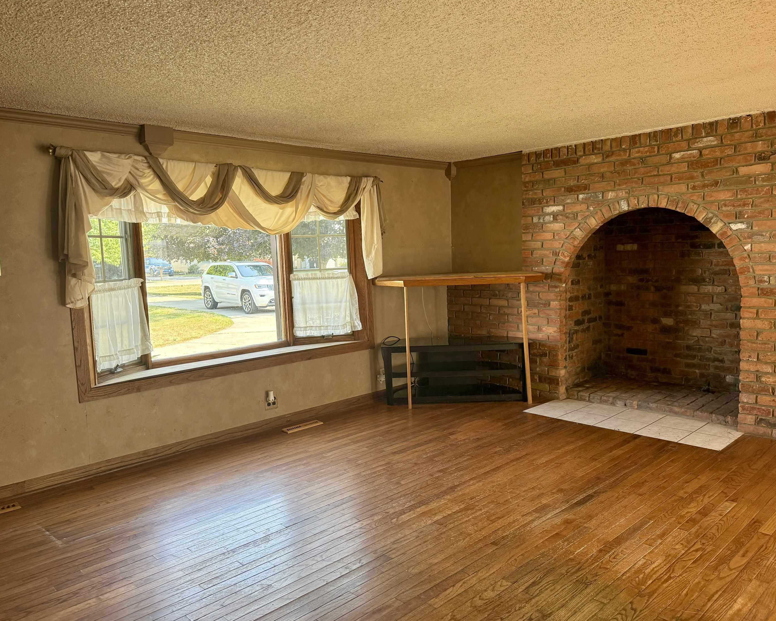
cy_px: 311
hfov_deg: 66.0
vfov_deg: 54.9
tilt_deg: -5.7
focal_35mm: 26
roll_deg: +1.6
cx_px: 389
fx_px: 597
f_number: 1.78
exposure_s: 1/167
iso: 200
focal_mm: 6.76
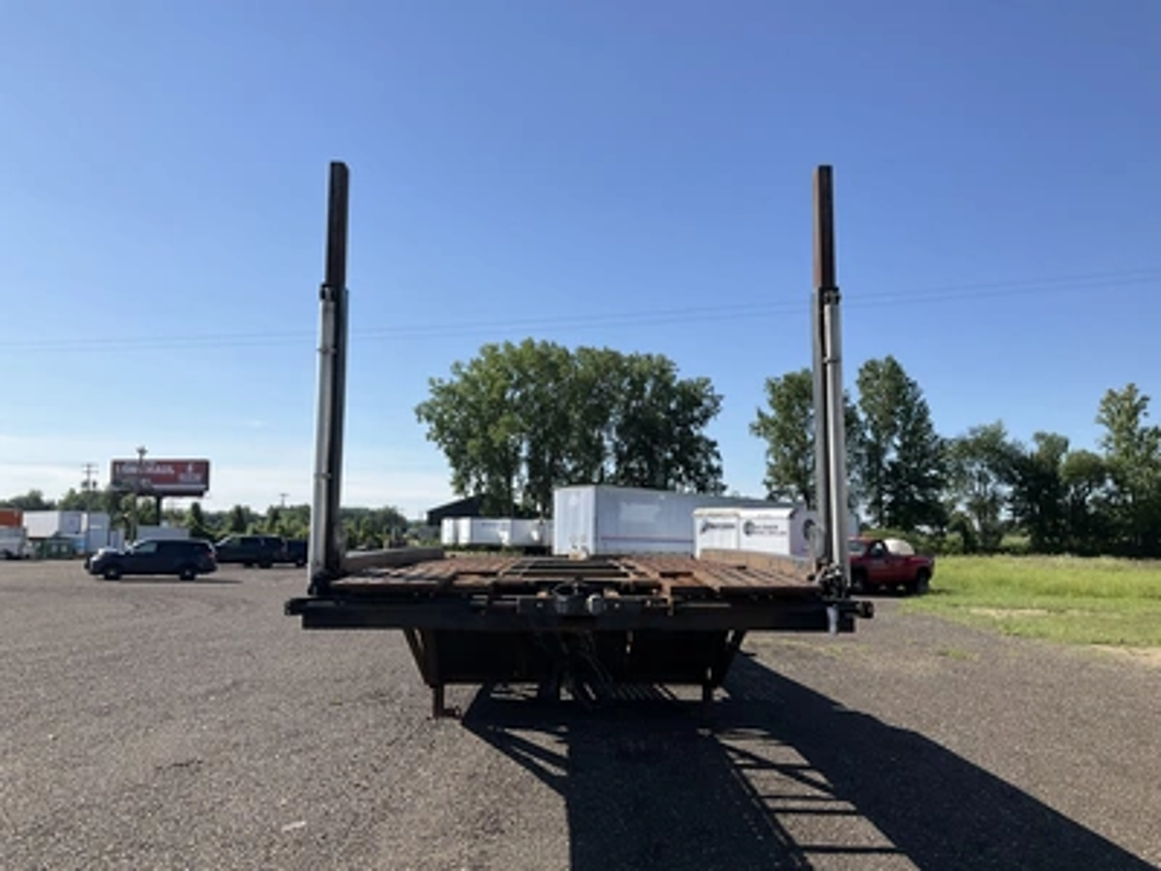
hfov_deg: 61.7
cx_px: 580
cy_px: 436
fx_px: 973
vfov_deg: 48.2
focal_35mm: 29
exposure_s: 1/2141
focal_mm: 3
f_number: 1.8
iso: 25
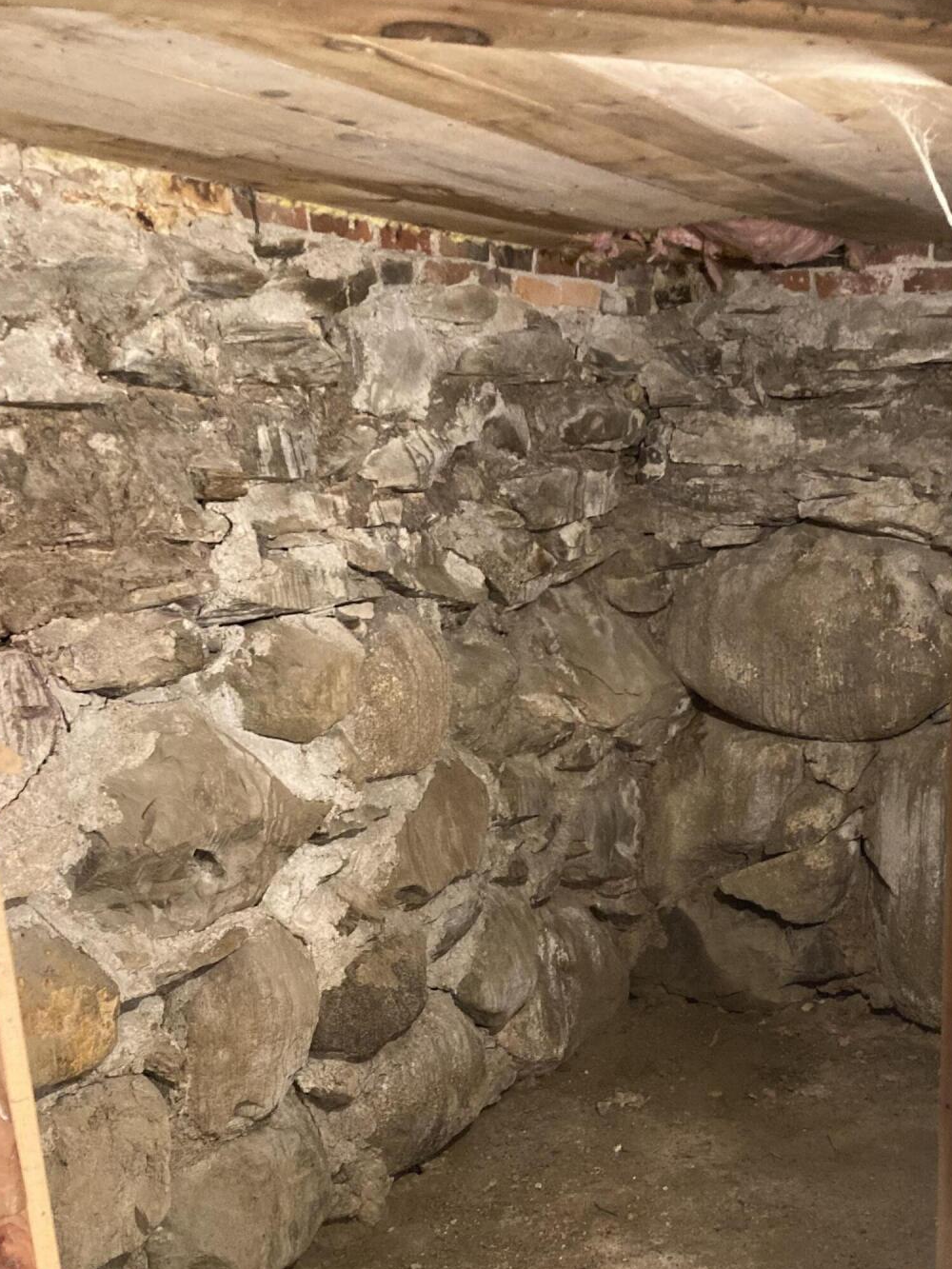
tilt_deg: -15.6
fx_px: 1540
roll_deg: +1.6
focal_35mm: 42
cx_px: 613
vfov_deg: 43.8
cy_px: 893
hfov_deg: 34.1
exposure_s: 1/30
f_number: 1.8
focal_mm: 3.99
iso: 400
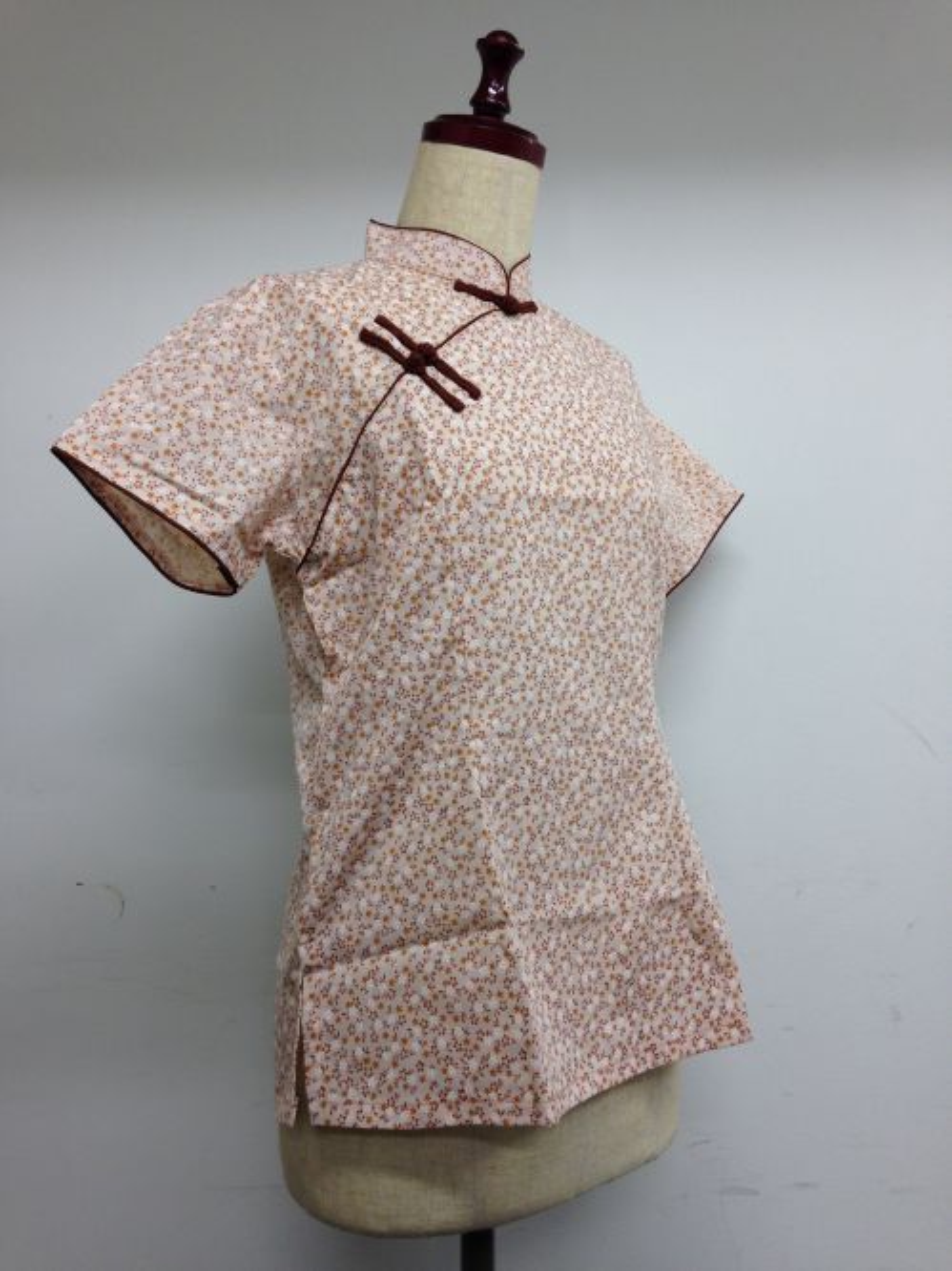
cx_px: 476
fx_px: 1211
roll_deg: +1.2
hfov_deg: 42.9
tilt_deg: +2.3
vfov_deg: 55.4
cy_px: 636
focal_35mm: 33
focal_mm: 4.12
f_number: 2.4
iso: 50
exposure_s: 1/33
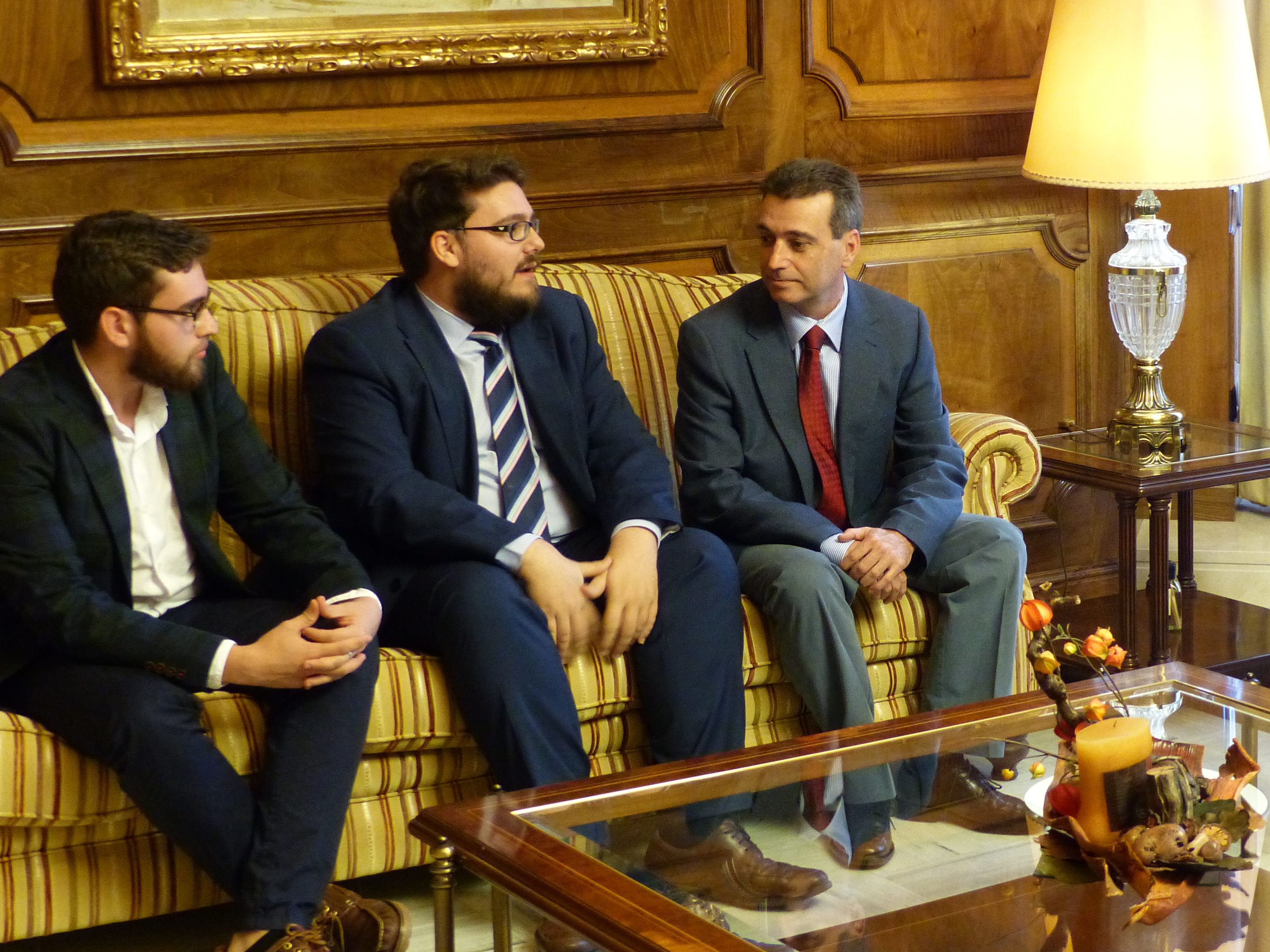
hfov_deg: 26.9
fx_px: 2642
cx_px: 846
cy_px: 378
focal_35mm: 72
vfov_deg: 20.4
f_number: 2.8
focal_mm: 9.8
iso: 400
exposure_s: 1/13
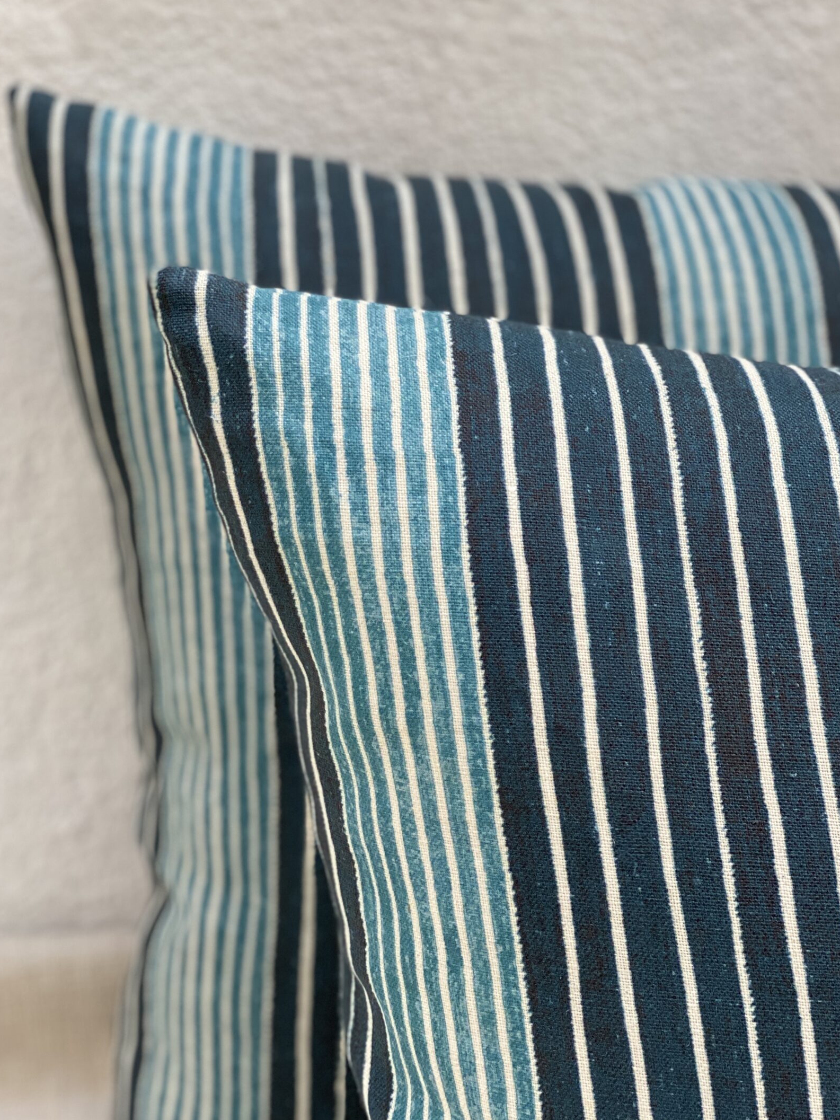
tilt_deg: -19.1
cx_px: 462
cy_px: 445
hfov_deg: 23.3
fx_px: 2038
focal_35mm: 63
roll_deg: -0.2
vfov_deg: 30.6
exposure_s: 1/122
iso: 80
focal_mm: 6
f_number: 2
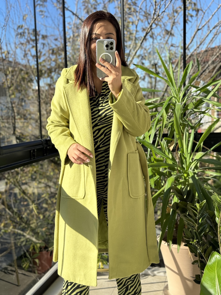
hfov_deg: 30.3
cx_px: 110
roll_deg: +1.4
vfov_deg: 39.7
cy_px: 148
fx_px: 409
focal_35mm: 48
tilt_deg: -21.9
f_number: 1.78
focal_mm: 6.86
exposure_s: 1/658
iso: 64
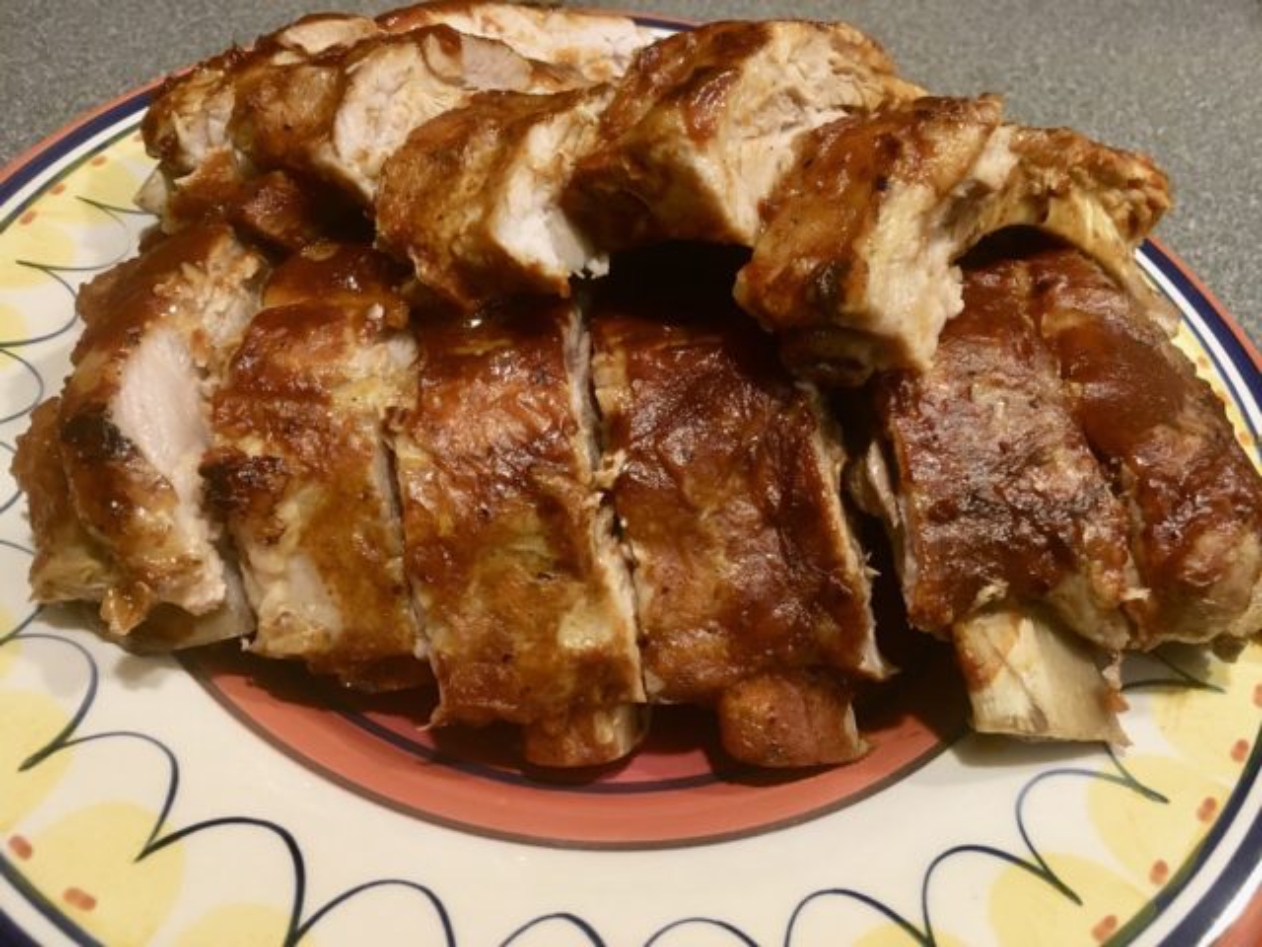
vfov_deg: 48.2
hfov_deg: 61.7
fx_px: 1057
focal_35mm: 29
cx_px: 631
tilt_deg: -47.8
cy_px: 474
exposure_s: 1/24
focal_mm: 4.15
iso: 200
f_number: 2.2
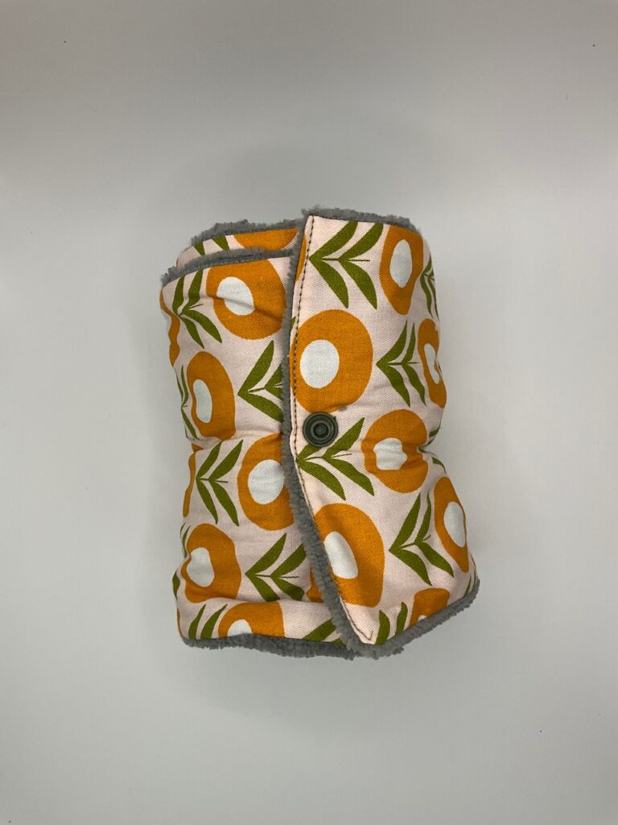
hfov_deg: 48.2
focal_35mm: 29
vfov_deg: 61.7
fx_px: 690
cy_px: 412
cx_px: 309
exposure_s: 1/342
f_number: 1.8
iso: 25
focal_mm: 3
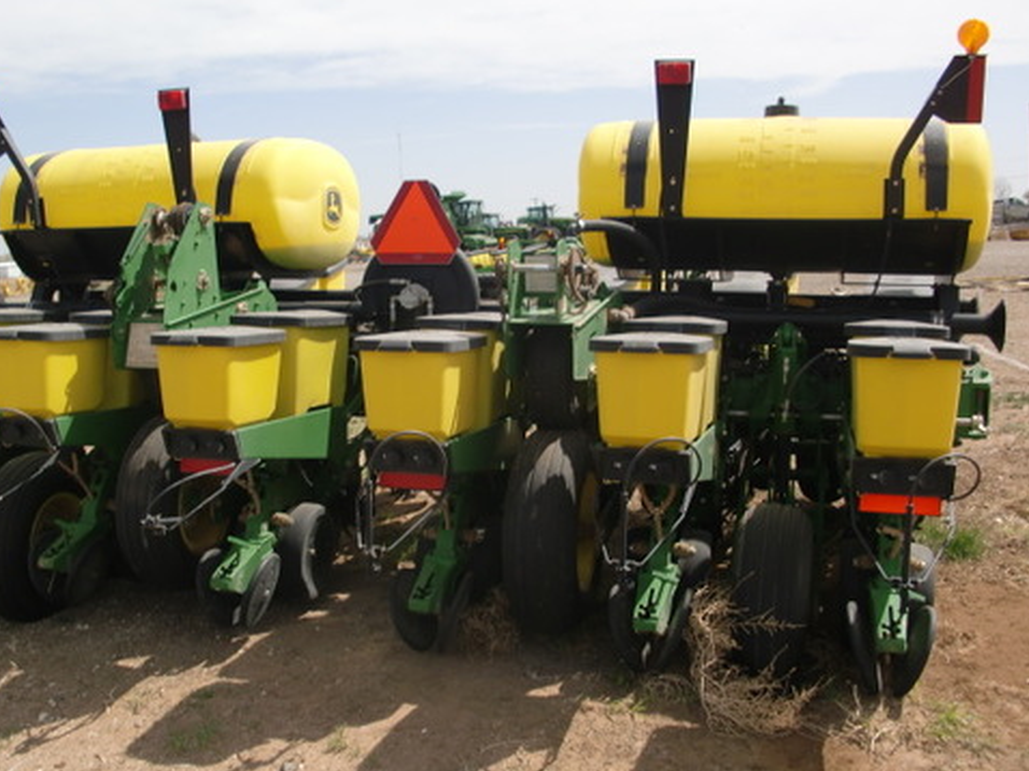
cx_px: 456
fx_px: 1218
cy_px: 383
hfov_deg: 45.7
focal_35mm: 41
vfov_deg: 35.1
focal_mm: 6.3
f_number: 7.9
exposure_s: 1/200
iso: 64
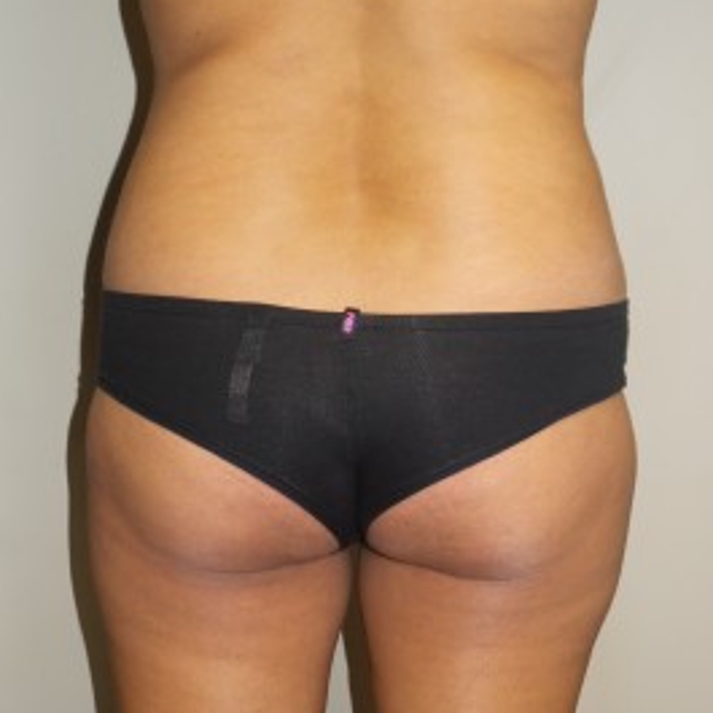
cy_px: 377
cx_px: 363
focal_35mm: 56
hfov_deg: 30.6
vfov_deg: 30.6
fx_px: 1305
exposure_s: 1/40
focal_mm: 7.5
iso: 100
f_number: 3.2
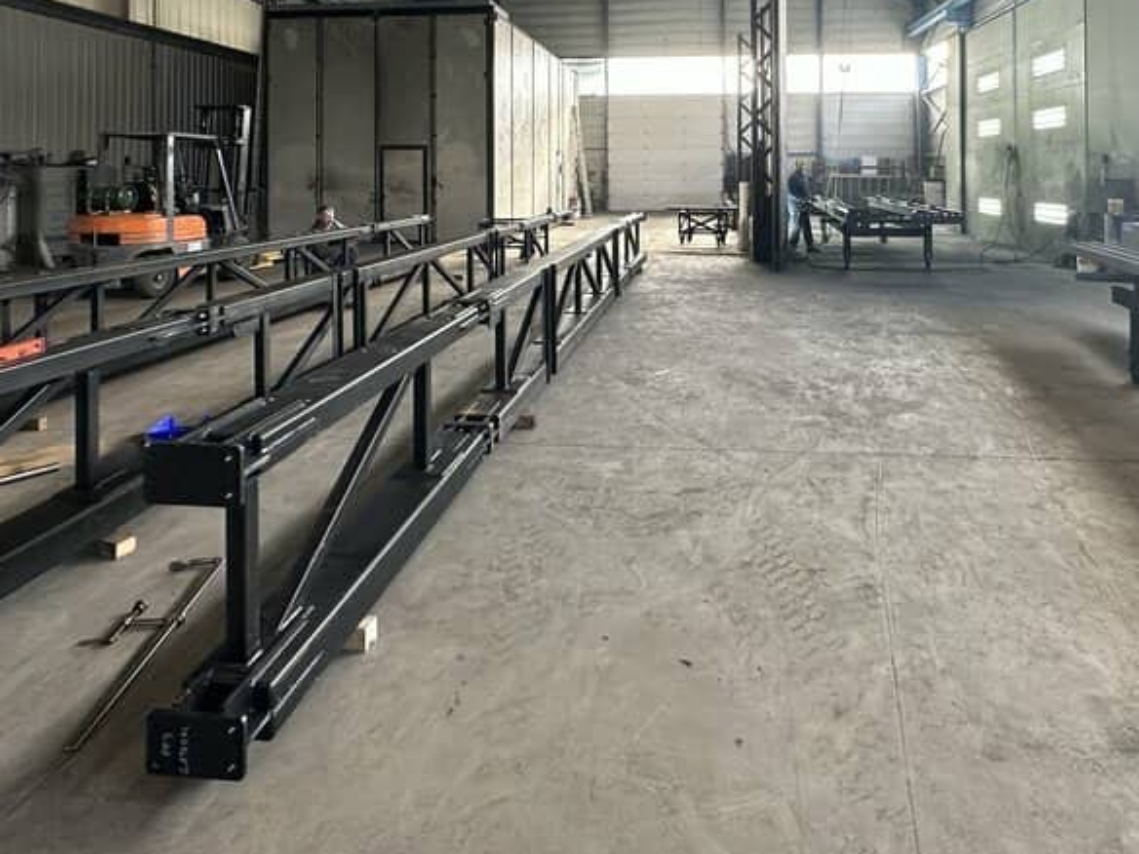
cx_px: 640
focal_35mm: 23
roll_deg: +0.4
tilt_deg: -0.2
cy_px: 166
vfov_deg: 54.6
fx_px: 757
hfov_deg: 73.6
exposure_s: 1/100
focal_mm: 2.22
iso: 200
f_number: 2.2
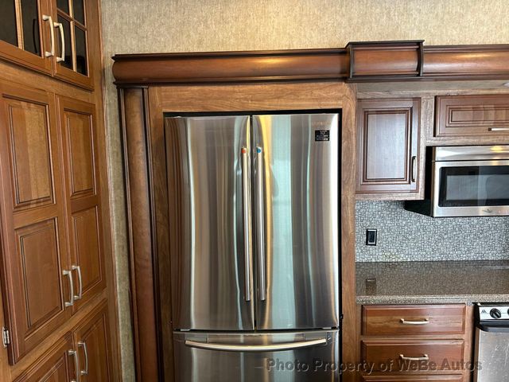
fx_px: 353
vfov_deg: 56.8
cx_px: 254
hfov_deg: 71.6
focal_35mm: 24
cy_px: 191
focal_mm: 6.86
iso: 320
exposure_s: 1/60
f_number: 1.78
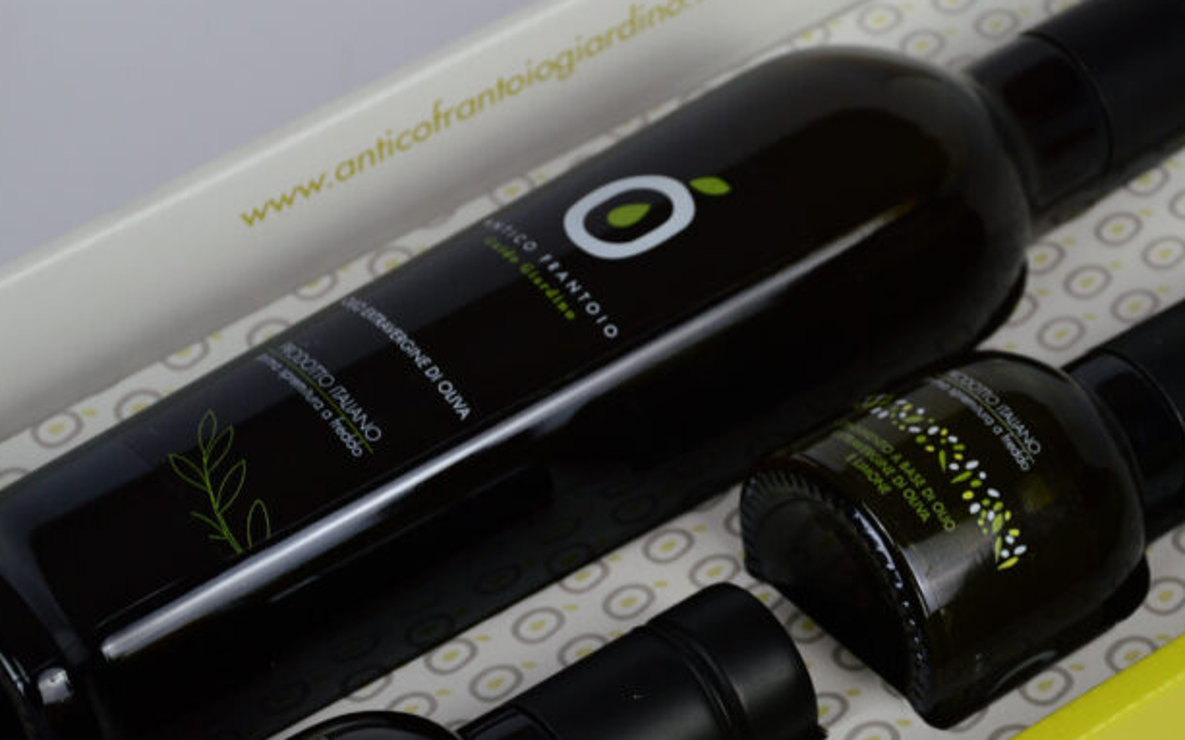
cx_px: 621
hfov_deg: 18.2
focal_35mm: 115
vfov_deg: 11.4
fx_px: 3709
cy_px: 492
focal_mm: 45
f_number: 5
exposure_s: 1/50
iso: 100
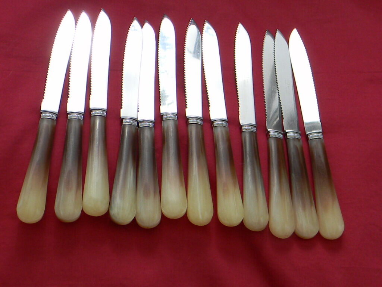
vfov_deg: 49.7
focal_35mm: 28
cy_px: 144
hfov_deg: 63.4
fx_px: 309
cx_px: 191
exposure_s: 1/458
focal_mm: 5
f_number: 3.5
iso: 80
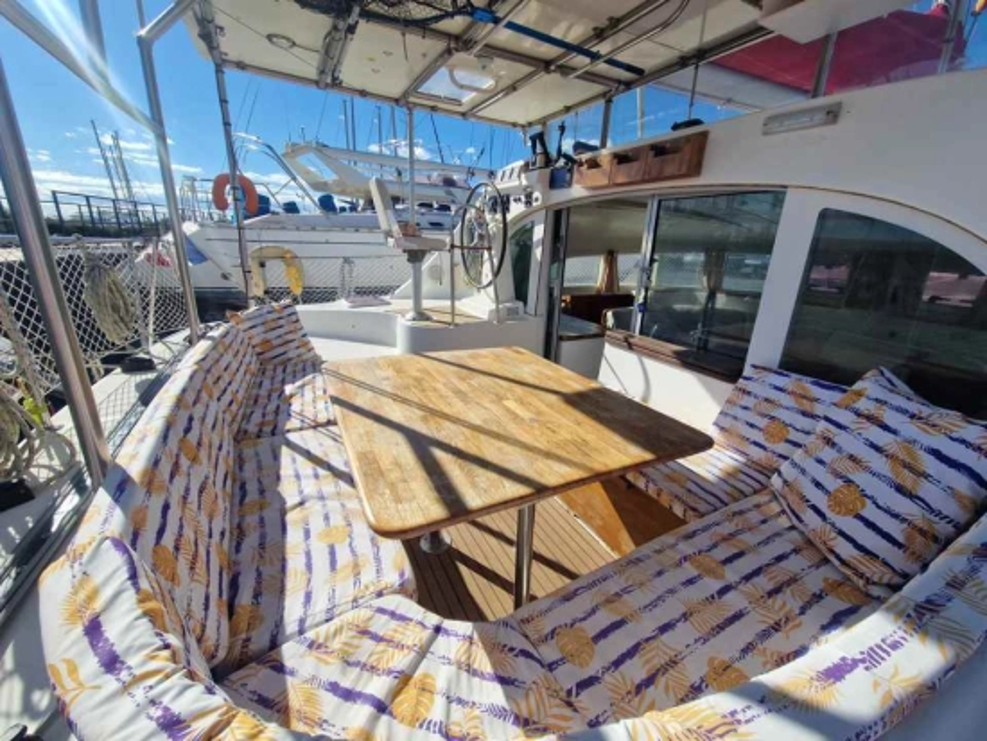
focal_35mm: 13
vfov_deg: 90.0
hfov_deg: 106.2
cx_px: 494
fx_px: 371
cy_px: 370
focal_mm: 2.2
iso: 50
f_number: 2.2
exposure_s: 1/2784
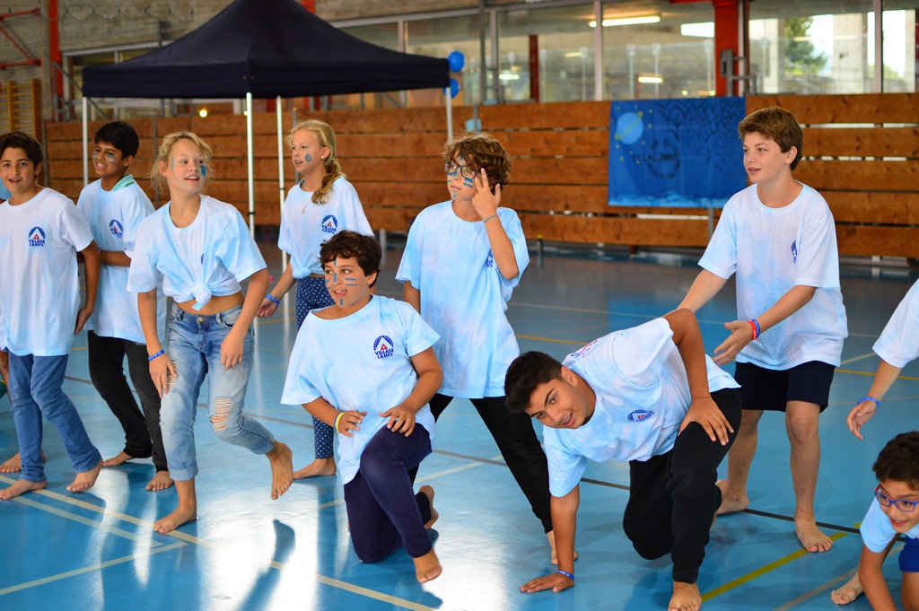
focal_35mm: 52
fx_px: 1339
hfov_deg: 37.9
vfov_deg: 25.7
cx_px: 460
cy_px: 306
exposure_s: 1/320
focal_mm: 35
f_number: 1.8
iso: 320
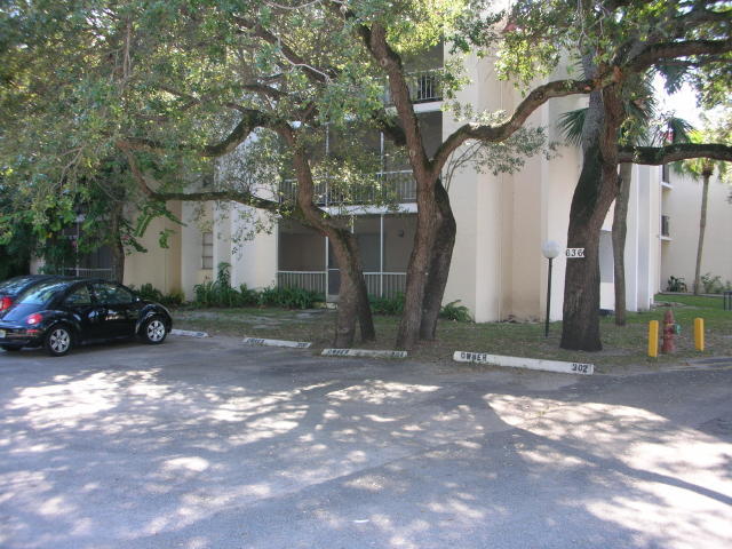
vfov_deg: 40.7
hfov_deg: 52.6
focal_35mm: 35
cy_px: 274
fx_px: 740
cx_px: 366
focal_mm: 5.8
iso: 50
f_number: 3
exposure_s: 1/64
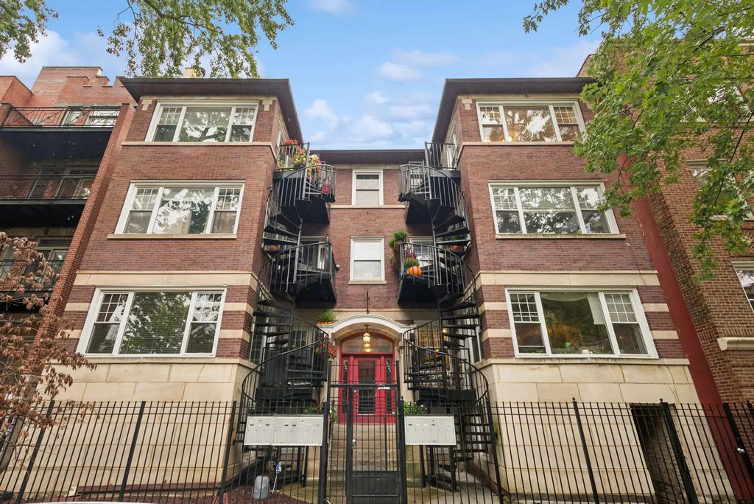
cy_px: 252
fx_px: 356
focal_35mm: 17
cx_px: 377
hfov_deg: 93.2
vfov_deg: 70.5
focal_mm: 17
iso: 200
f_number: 8
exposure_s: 1/15
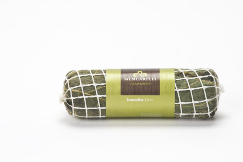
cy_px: 82
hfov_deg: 11.0
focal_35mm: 187
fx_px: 1261
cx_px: 141
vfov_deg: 7.3
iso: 160
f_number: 22
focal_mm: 160
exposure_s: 1/80
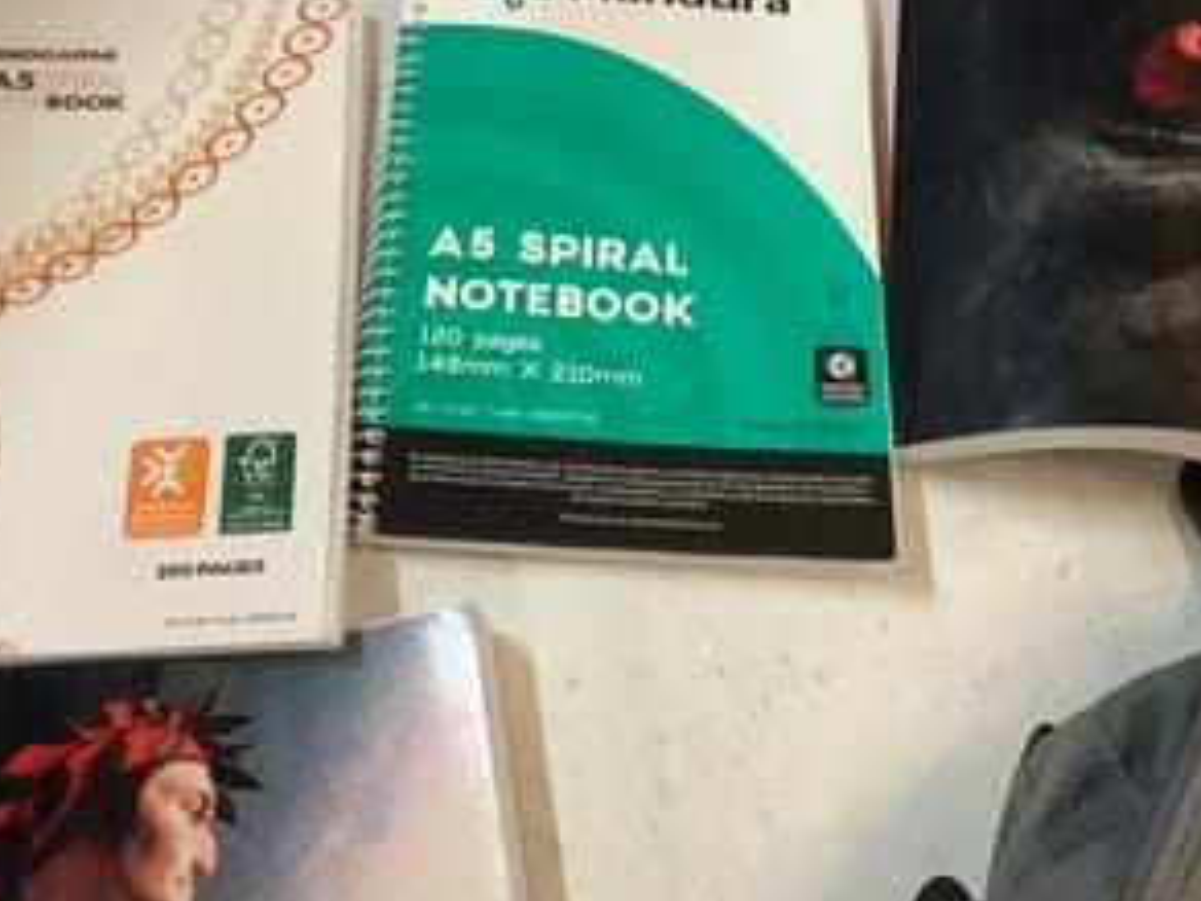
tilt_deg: -58.8
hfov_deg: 36.2
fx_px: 1839
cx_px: 600
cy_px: 200
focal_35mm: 53
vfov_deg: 27.1
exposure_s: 1/50
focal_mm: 3.3
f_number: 2.4
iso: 250
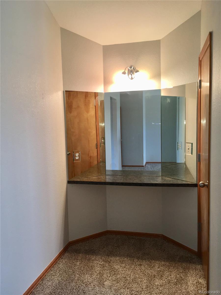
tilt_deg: -6.5
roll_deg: +1.6
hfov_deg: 48.2
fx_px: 247
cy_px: 148
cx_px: 110
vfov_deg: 61.7
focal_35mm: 29
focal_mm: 4.15
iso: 50
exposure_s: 1/30
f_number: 2.2
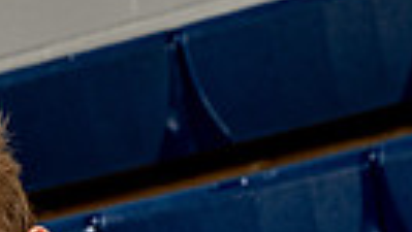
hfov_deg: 9.0
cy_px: 674
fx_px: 2602
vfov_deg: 4.9
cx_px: -15
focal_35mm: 238
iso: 320
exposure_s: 1/250
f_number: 8
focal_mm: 67
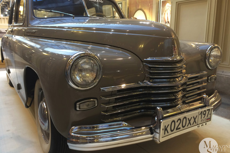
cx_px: 116
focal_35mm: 32
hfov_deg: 58.7
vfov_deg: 41.1
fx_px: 204
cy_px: 71
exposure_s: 1/33
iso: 100
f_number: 2.2
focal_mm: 4.12
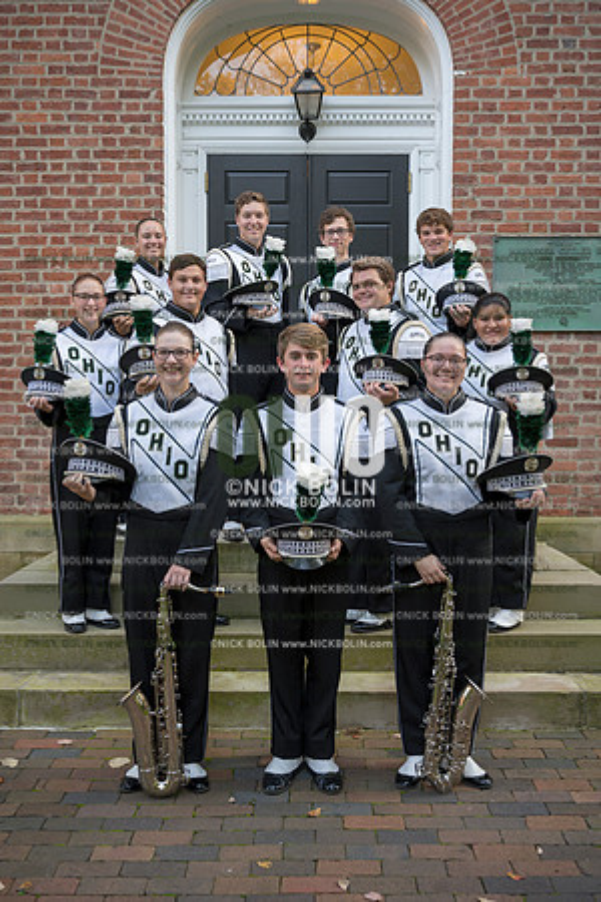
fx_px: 952
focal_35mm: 38
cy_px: 451
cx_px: 300
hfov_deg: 35.1
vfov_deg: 50.7
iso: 125
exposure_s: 1/40
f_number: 4
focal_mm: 38
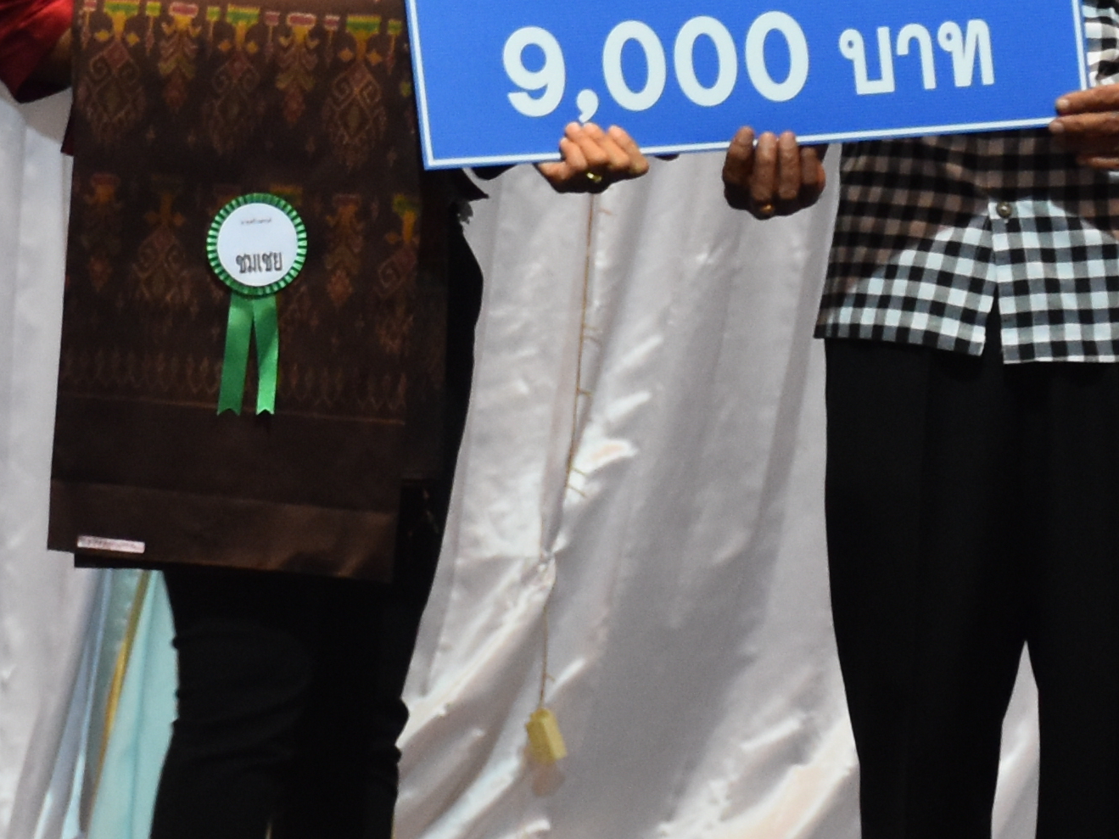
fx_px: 10602
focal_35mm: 328
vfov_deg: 4.5
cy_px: -225
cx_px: 486
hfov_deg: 6.0
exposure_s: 1/60
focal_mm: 50
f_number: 4.8
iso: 1100
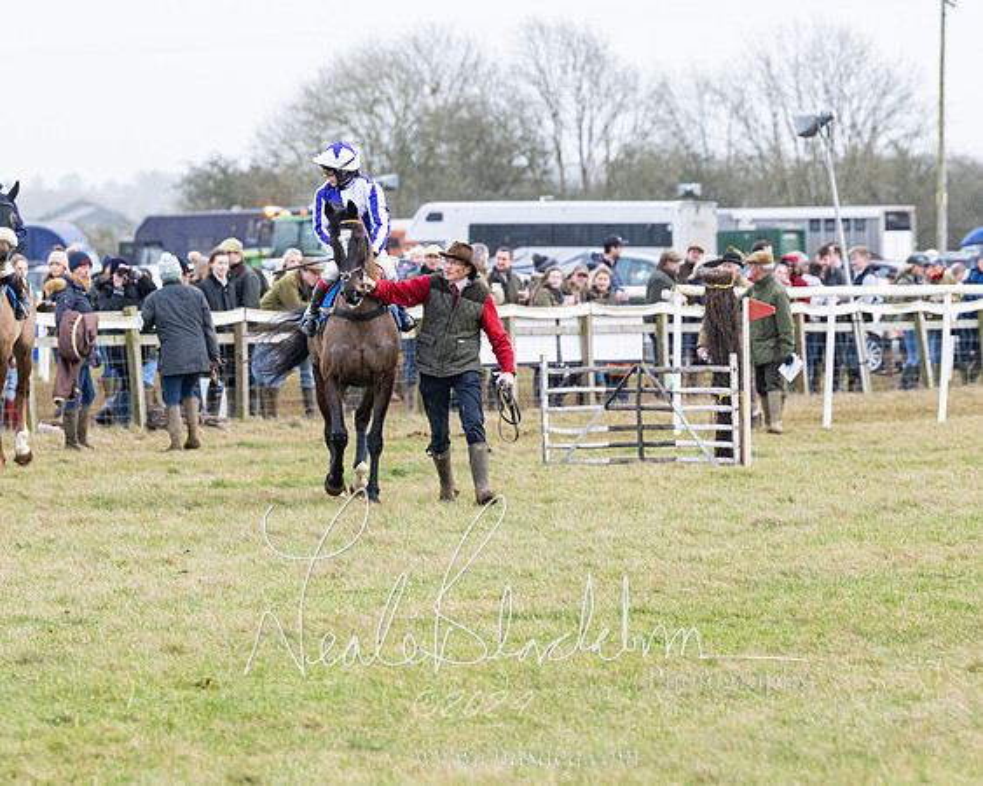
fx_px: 6595
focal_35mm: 227
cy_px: 380
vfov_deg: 6.8
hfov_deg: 8.5
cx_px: 413
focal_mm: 130
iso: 800
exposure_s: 1/1250
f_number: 4
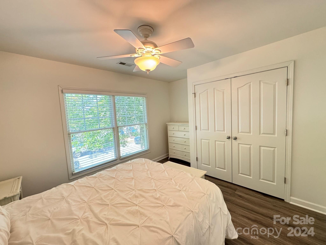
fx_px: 132
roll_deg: +3.1
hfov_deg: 102.1
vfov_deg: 85.7
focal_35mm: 14
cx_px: 163
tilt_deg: -5.0
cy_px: 122
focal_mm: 2.22
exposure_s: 1/60
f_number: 2.2
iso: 320
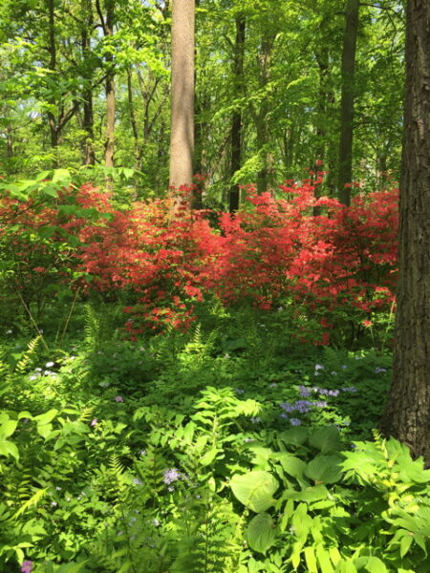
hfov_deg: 48.2
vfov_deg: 61.7
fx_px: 480
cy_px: 286
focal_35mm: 29
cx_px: 215
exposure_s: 1/370
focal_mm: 4.15
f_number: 2.2
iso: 32
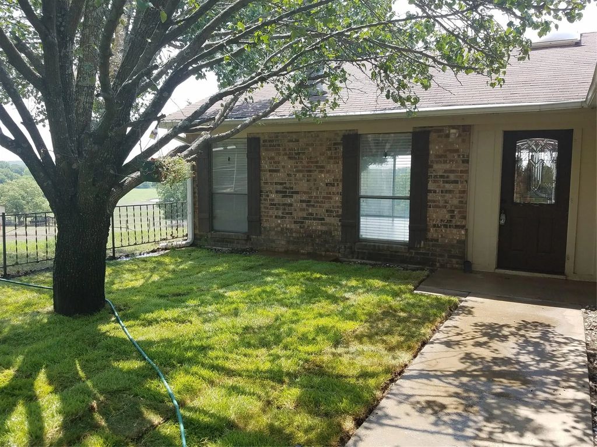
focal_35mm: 26
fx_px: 448
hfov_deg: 67.3
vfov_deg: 53.1
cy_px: 224
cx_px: 298
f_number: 1.7
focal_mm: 4.2
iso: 50
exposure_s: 1/618
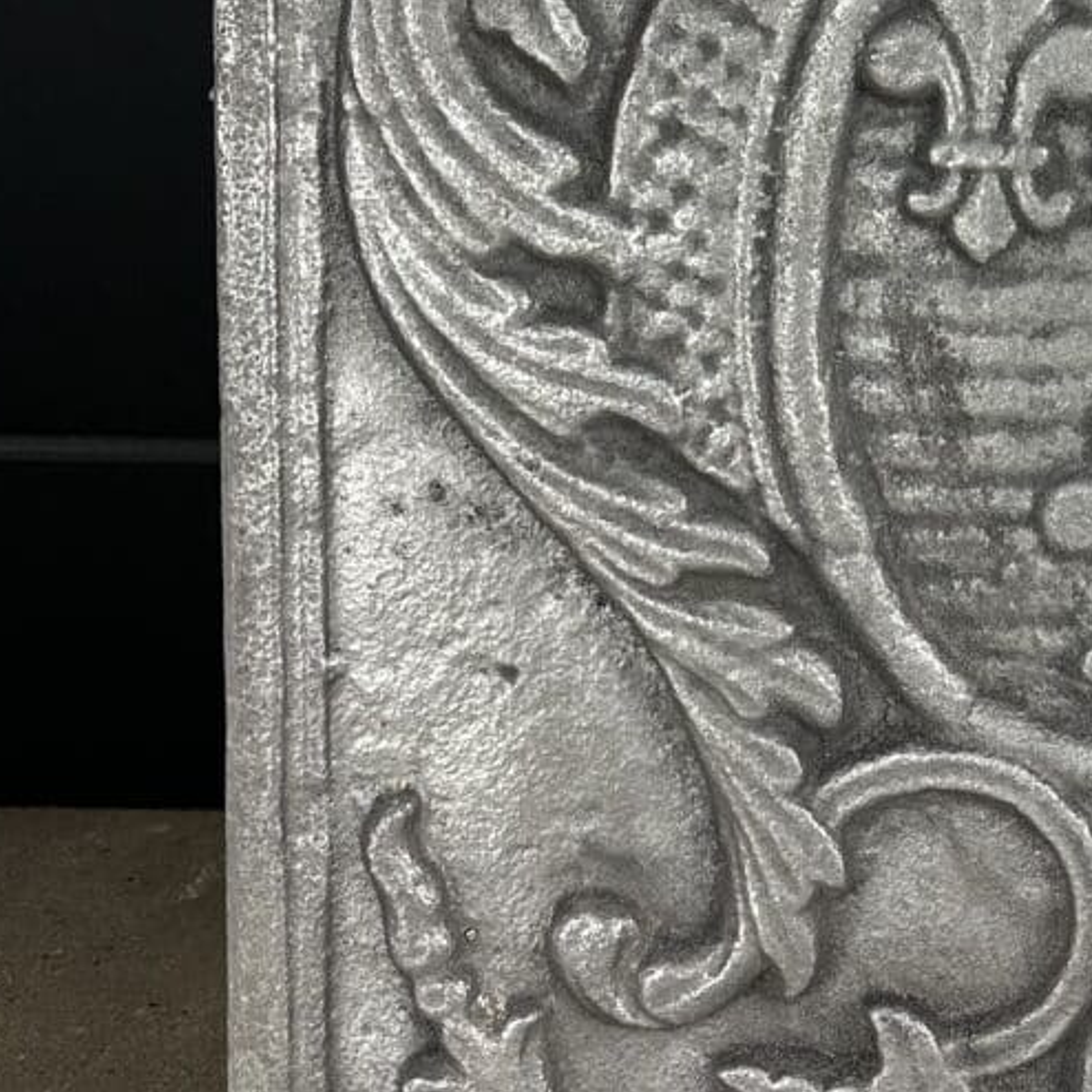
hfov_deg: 24.5
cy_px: 175
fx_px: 2356
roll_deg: -1.3
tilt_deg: -14.3
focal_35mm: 66
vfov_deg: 25.5
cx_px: 1172
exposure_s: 1/50
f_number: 1.78
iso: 250
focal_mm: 6.86
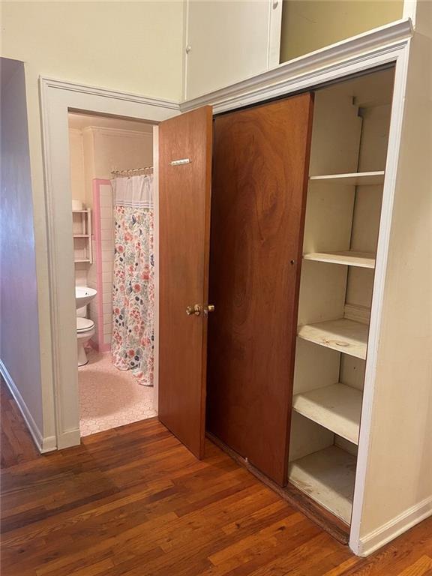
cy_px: 288
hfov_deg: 53.1
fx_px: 433
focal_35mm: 26
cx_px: 216
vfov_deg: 67.3
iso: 160
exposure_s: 1/60
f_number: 1.6
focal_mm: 4.2
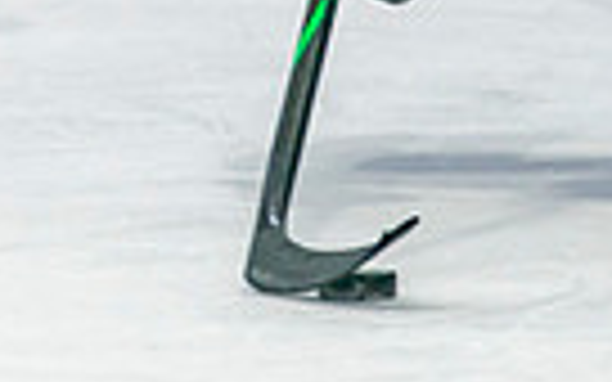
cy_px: -307
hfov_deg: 1.4
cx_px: -69
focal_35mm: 1548
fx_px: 25819
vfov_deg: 0.8
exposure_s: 1/640
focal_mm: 182
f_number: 3.2
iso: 400
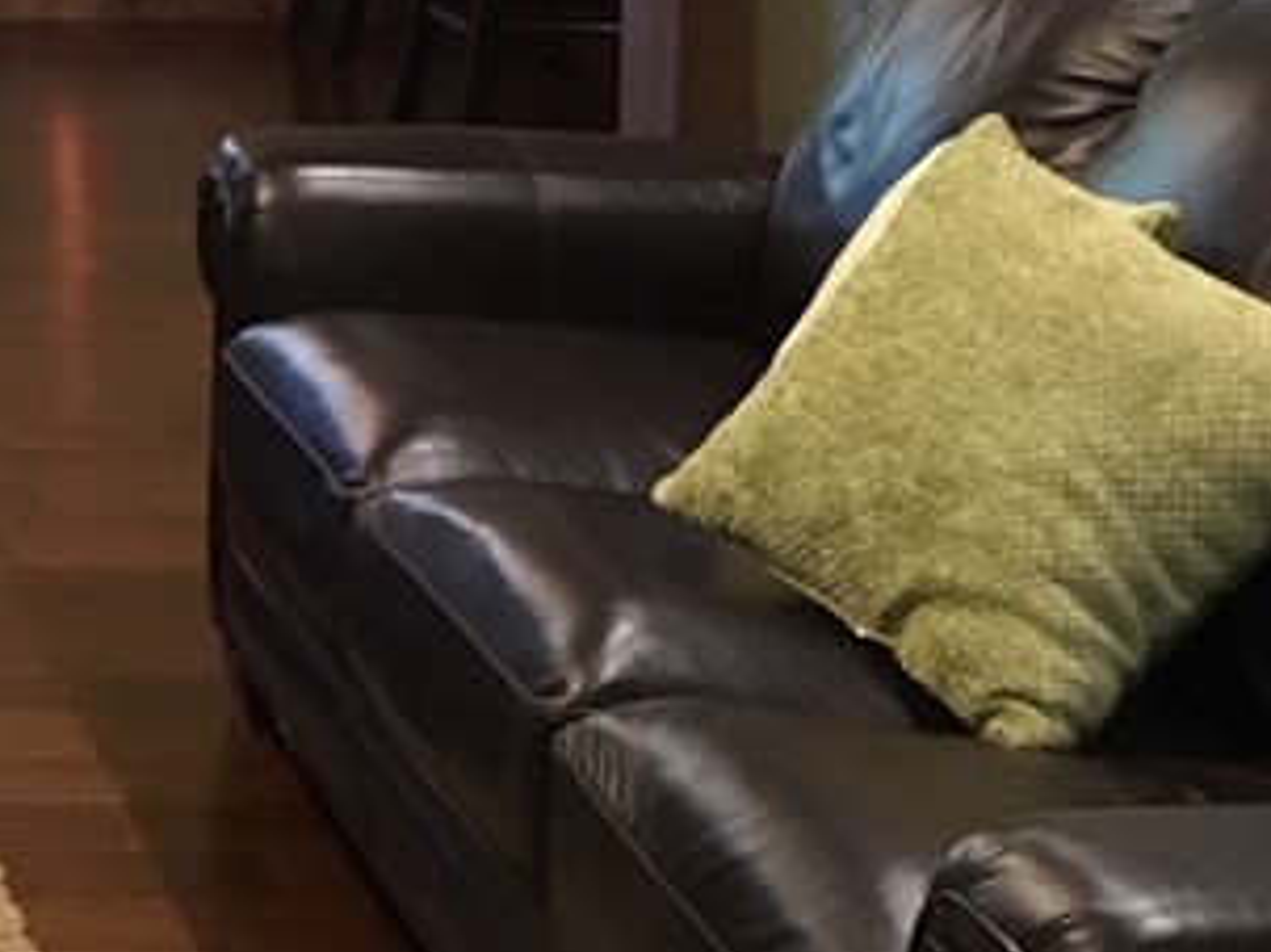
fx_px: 3597
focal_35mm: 98
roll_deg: -1.0
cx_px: -541
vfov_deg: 14.2
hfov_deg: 18.2
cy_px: -424
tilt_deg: -3.1
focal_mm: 4.15
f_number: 2.2
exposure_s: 1/24
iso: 200
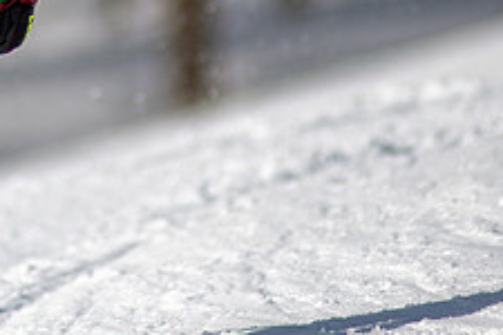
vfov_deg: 1.0
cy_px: -165
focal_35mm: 1440
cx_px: 39
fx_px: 20118
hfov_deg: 1.4
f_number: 2.8
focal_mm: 300
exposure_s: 1/6400
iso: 100
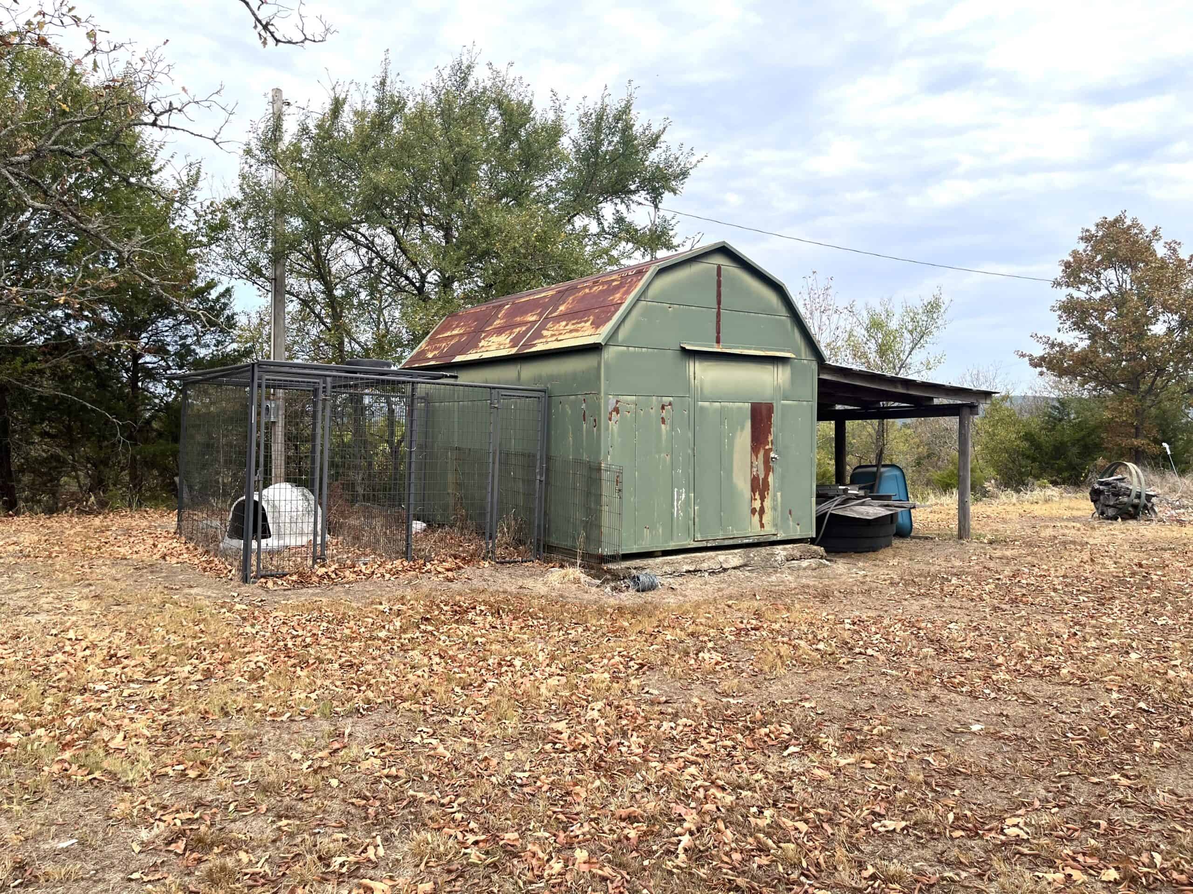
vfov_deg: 53.1
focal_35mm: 26
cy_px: 447
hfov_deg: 67.3
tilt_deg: -0.3
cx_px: 596
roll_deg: +1.4
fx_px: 896
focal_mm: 5.1
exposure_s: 1/1748
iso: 50
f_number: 1.6
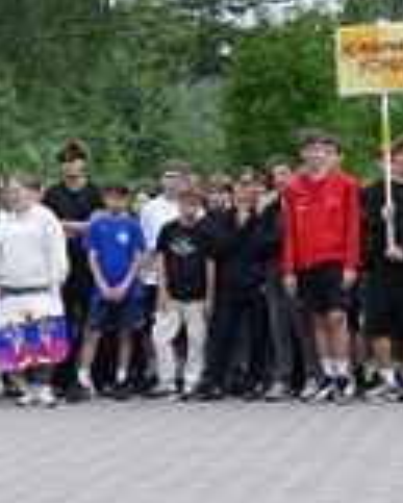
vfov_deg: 13.4
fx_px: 2145
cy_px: 269
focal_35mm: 144
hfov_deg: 10.4
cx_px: -187
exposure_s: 1/640
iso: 125
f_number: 3
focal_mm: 11.86
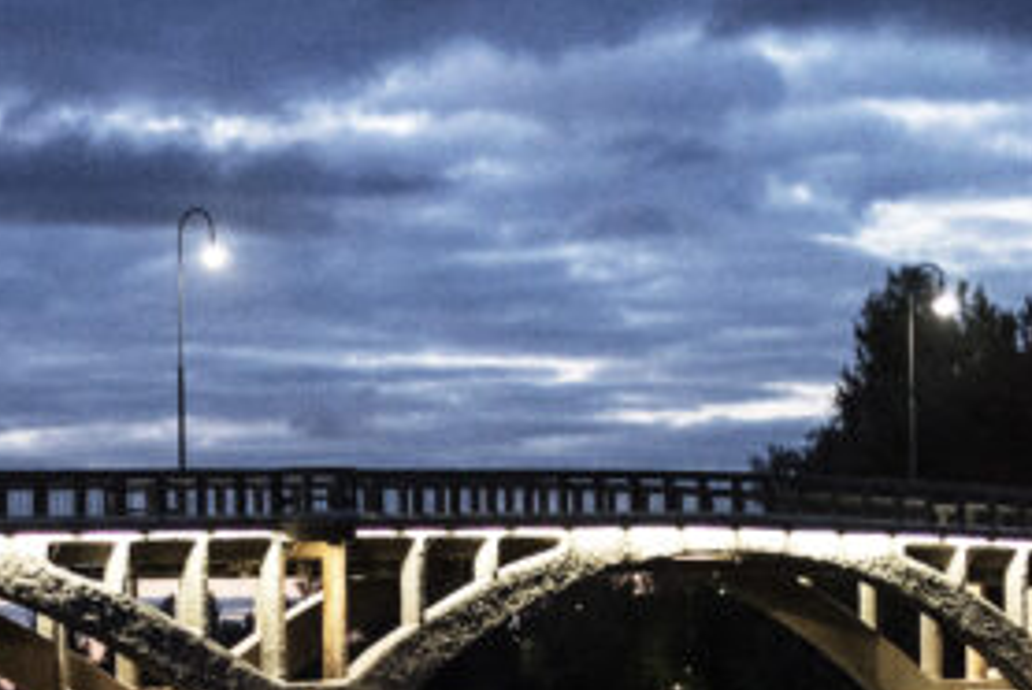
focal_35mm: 184
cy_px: 701
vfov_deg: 7.4
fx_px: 5280
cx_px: 445
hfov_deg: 11.2
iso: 800
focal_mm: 50
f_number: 1.8
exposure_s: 1/250
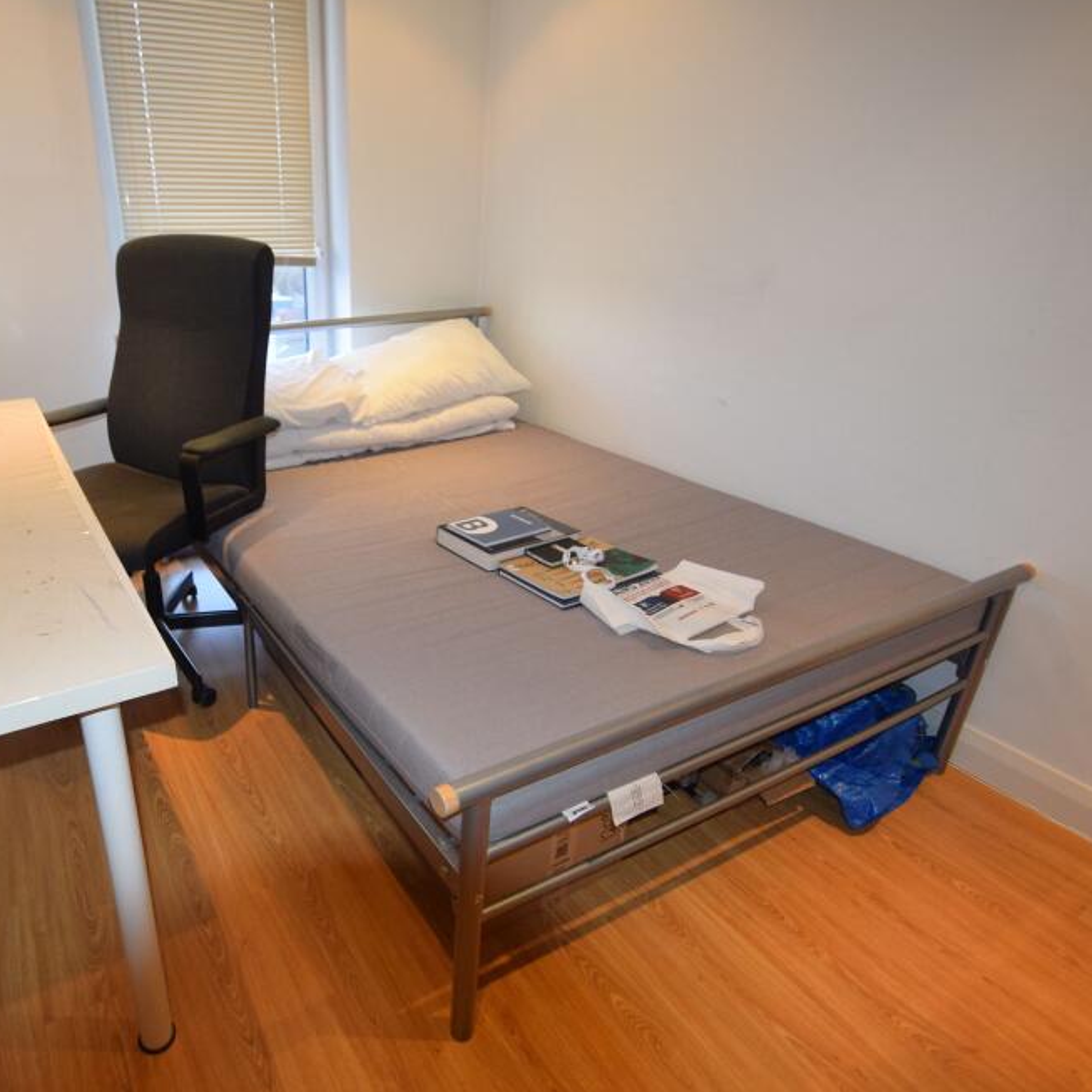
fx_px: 714
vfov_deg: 74.8
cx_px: 383
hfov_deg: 73.0
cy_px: 527
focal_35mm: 20
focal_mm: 10
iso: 800
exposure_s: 1/80
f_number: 4.5
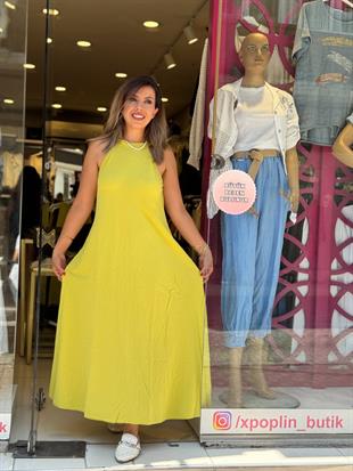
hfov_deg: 30.3
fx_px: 652
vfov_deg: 39.6
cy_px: 236
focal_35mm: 48
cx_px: 176
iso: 64
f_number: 1.78
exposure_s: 1/621
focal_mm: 6.76
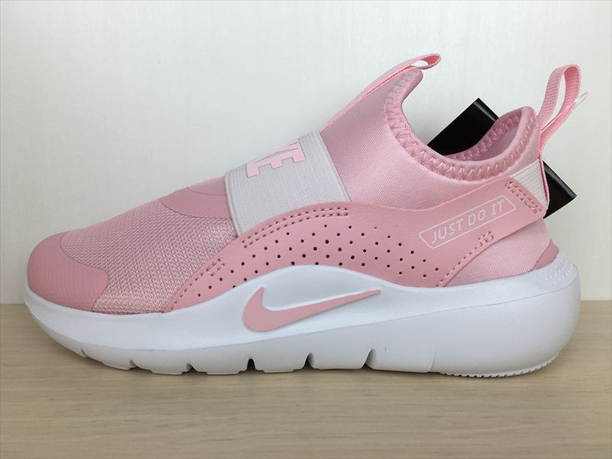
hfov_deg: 61.7
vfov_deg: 48.2
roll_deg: +0.4
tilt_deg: -8.5
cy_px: 230
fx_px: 513
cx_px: 306
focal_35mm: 29
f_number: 2.2
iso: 25
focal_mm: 4.15
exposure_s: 1/196
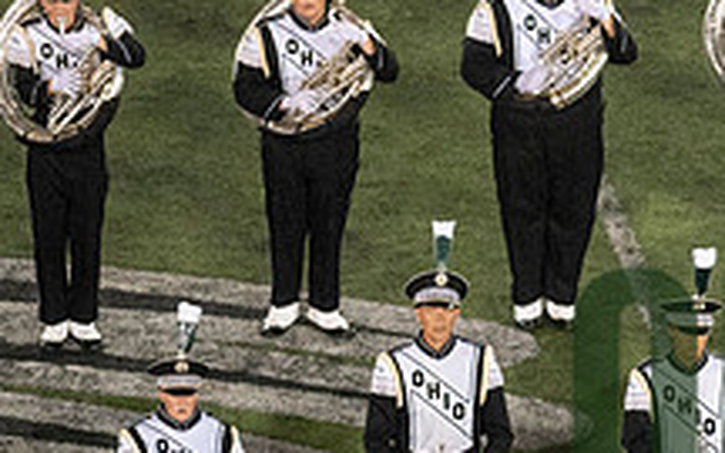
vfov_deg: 1.6
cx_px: 826
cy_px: 426
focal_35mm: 820
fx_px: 16202
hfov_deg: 2.6
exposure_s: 1/2500
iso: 6400
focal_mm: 300
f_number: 2.8
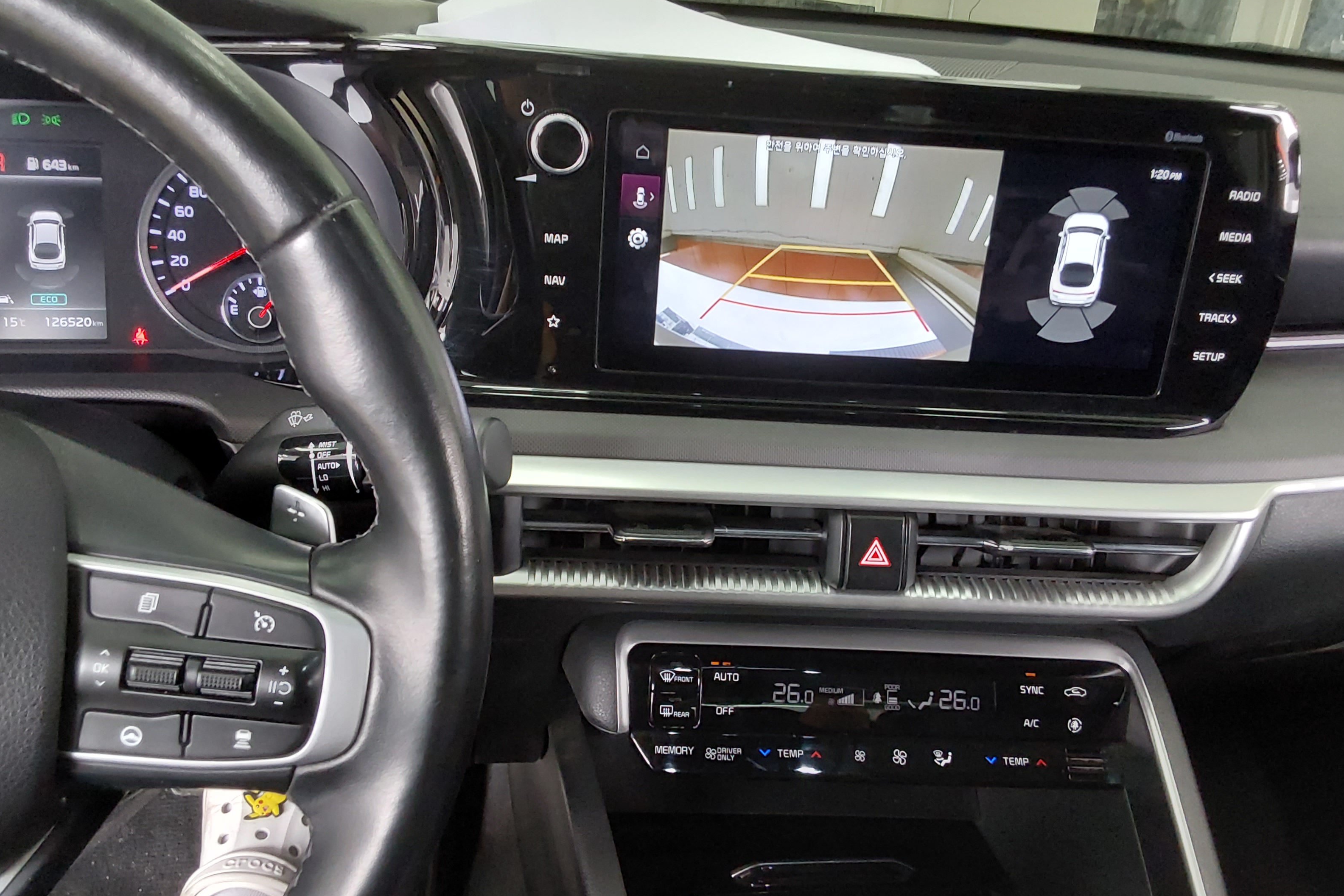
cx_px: 663
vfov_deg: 43.6
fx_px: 1120
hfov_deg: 61.9
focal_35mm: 30
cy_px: 433
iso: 200
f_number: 1.9
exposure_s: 1/60
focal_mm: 2.91
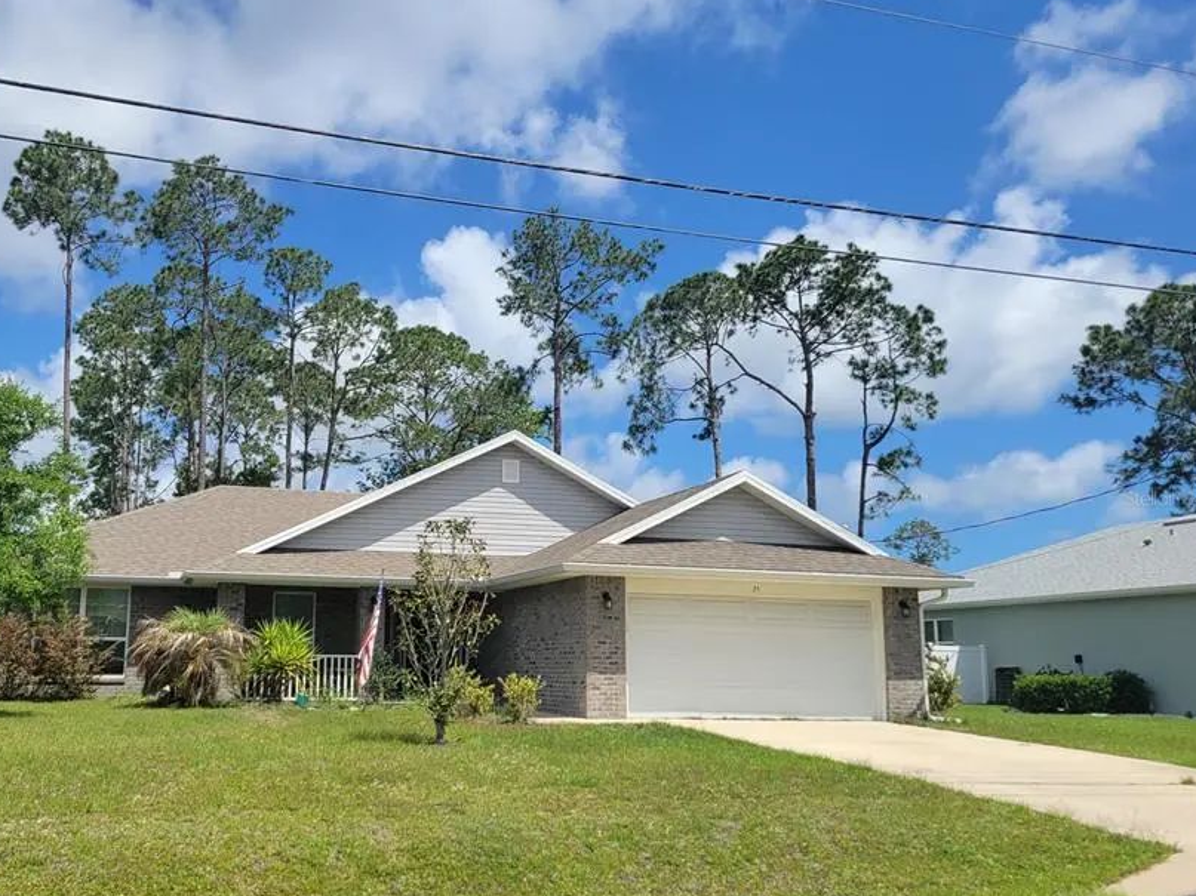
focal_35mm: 33
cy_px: 498
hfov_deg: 54.8
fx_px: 1140
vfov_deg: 42.9
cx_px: 455
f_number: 1.8
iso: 40
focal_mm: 5.4
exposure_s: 1/3550
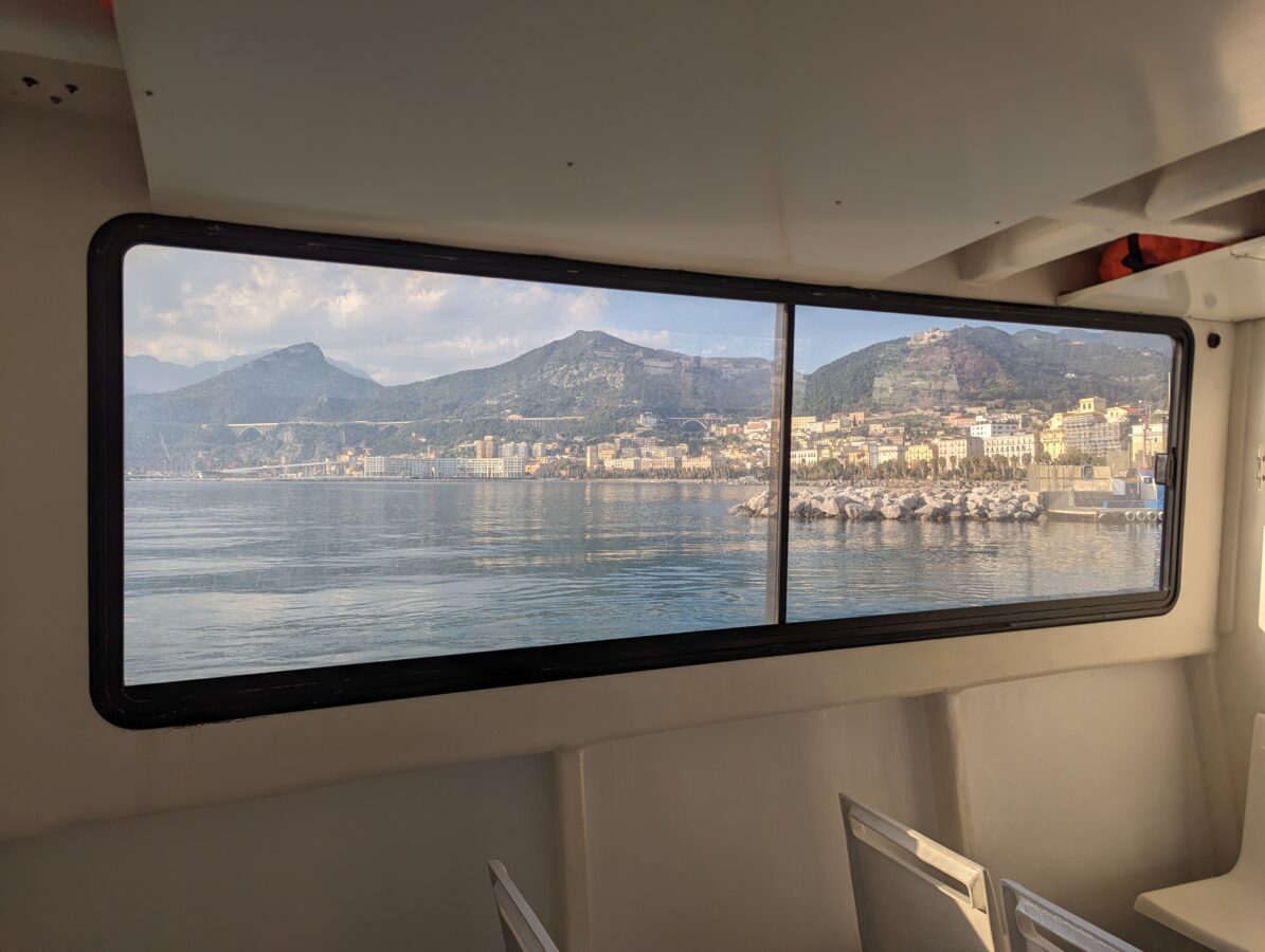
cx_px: 632
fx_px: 878
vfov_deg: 56.9
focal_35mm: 24
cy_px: 476
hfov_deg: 71.5
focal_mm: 6.81
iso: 40
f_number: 1.85
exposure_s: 1/891
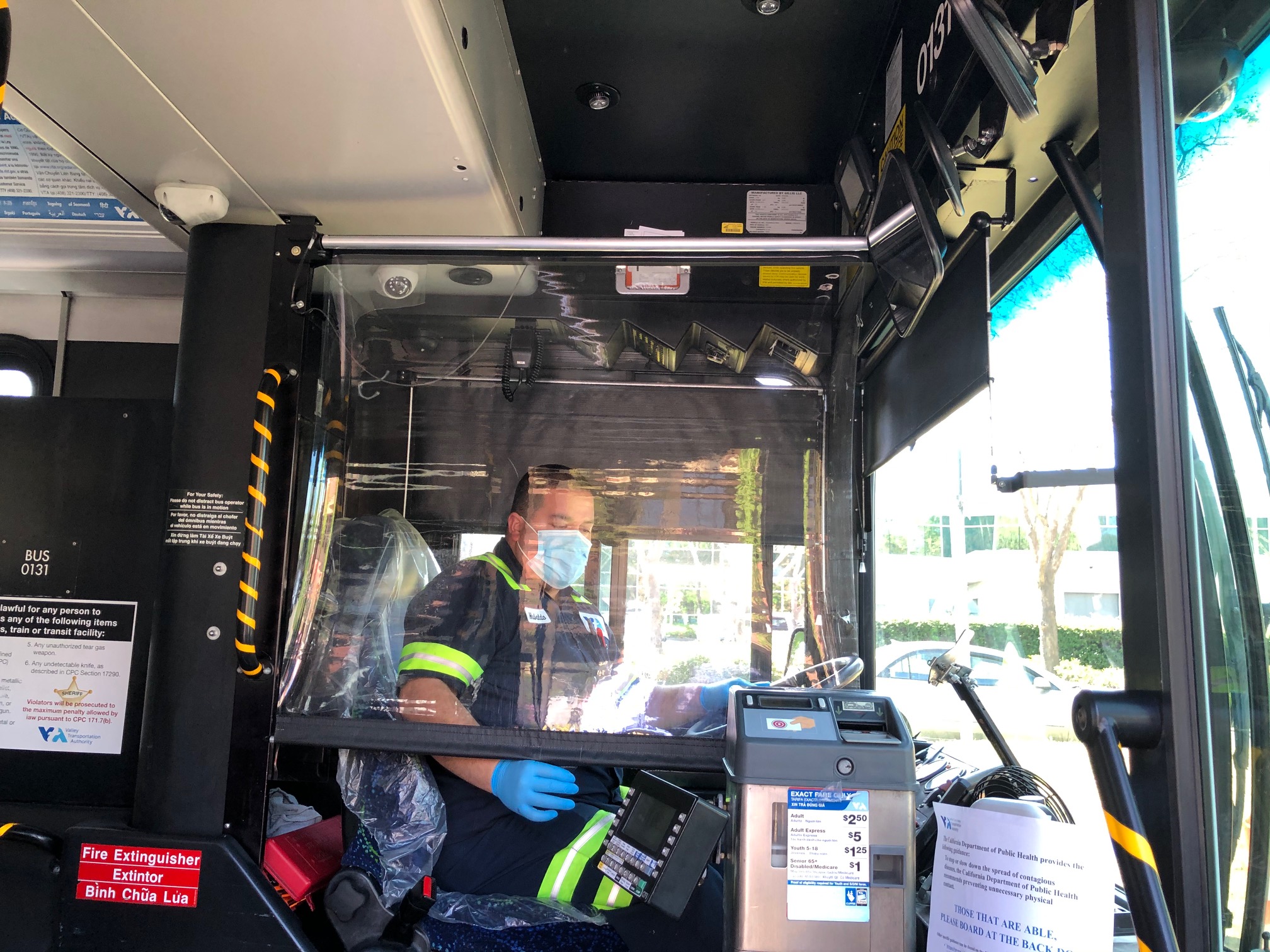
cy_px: 476
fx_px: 1027
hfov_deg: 63.4
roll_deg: -2.0
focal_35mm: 28
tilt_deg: +7.1
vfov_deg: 49.7
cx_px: 635
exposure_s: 1/40
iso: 25
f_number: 1.8
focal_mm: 3.99
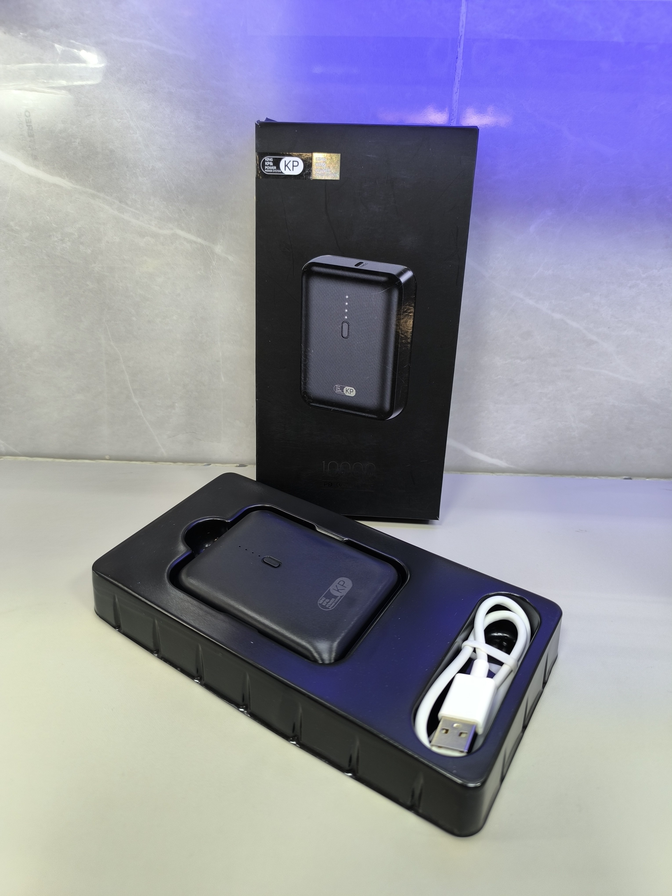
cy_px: 448
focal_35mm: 23
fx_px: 595
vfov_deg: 73.9
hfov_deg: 58.9
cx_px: 336
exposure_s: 1/100
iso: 200
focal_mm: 6.14
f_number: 1.65
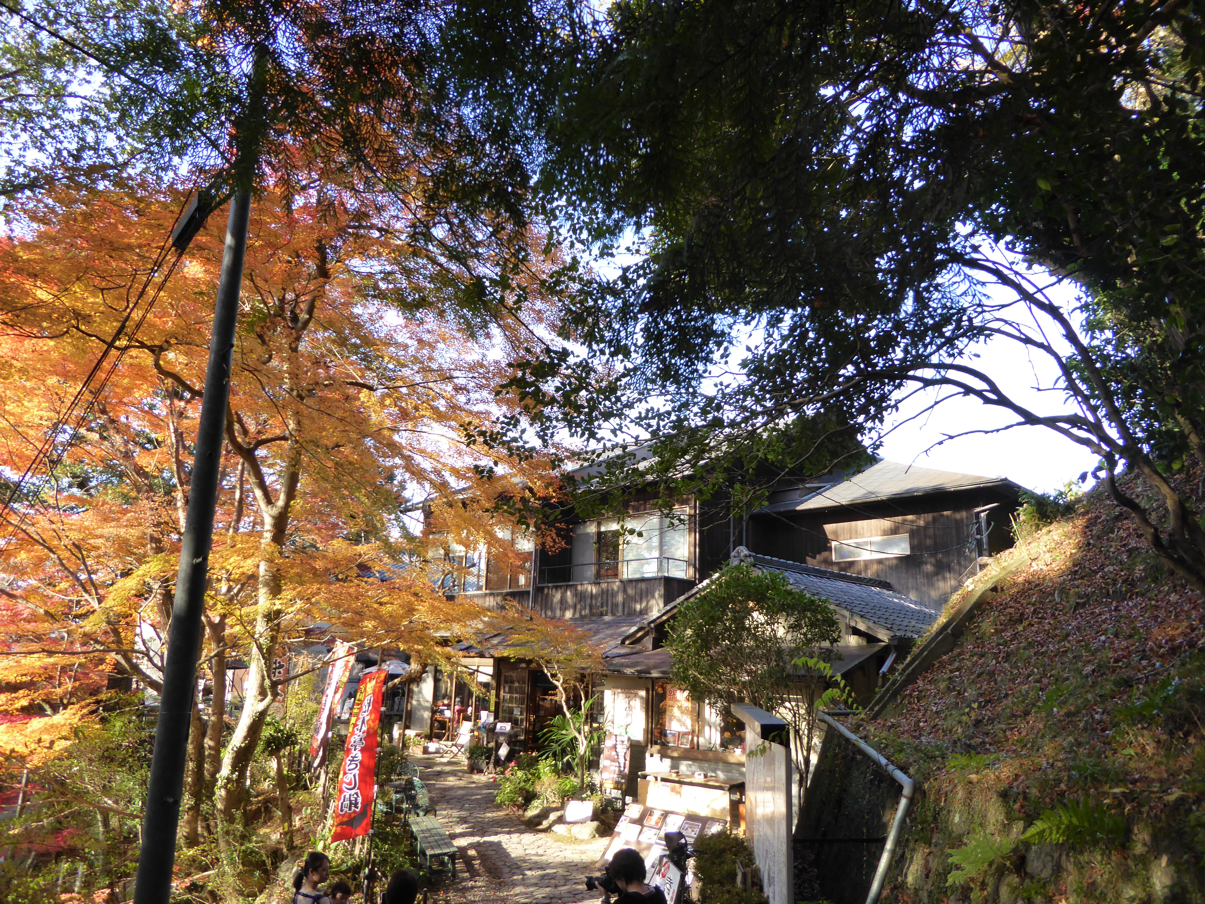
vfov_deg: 54.9
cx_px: 602
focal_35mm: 25
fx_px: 870
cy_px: 452
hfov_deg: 69.4
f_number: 3.3
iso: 160
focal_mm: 4.3
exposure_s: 1/100
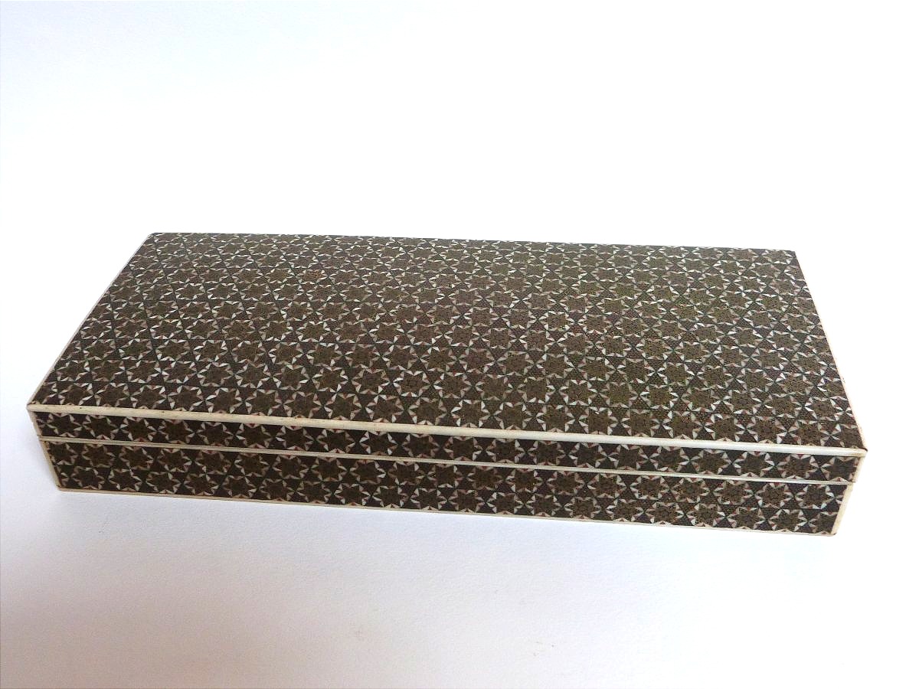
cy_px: 344
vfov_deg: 41.8
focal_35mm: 34
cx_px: 460
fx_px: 903
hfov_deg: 54.0
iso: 250
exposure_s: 1/60
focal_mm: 6.1
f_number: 3
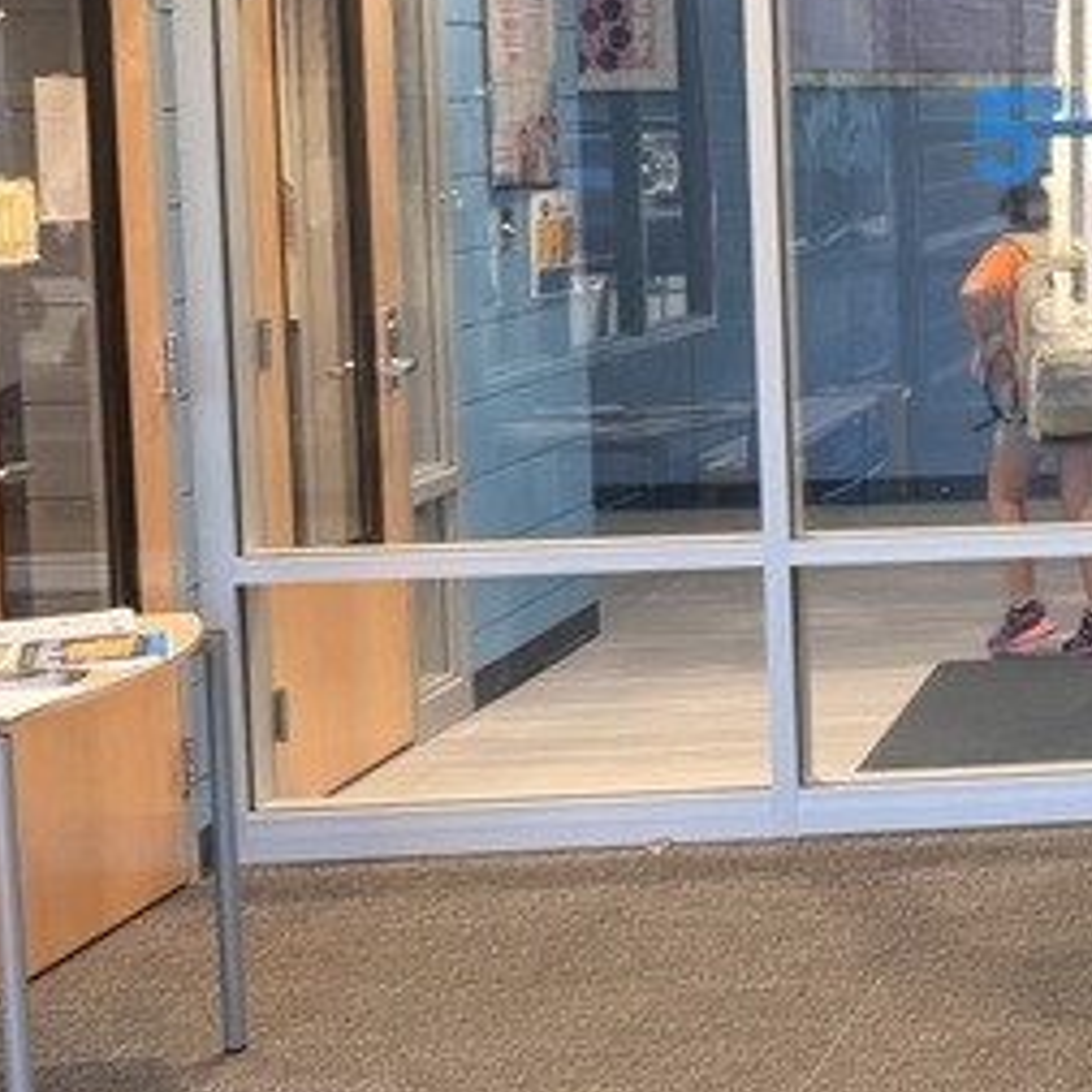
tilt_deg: -3.9
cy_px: 276
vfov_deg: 20.0
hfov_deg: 16.0
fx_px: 3069
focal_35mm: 86
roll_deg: +0.2
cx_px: 2137
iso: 125
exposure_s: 1/60
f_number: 1.78
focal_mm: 6.76
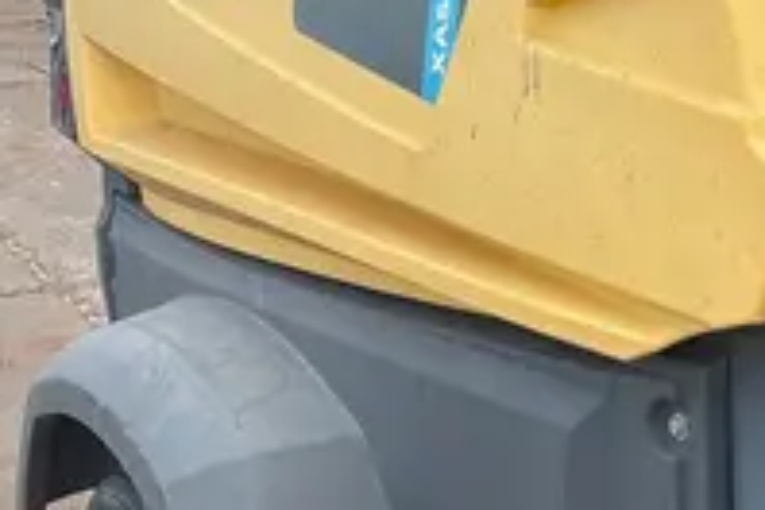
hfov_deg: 19.6
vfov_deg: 13.7
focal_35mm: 100
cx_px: 815
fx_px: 2125
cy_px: 257
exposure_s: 1/2398
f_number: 1.6
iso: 50
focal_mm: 5.96
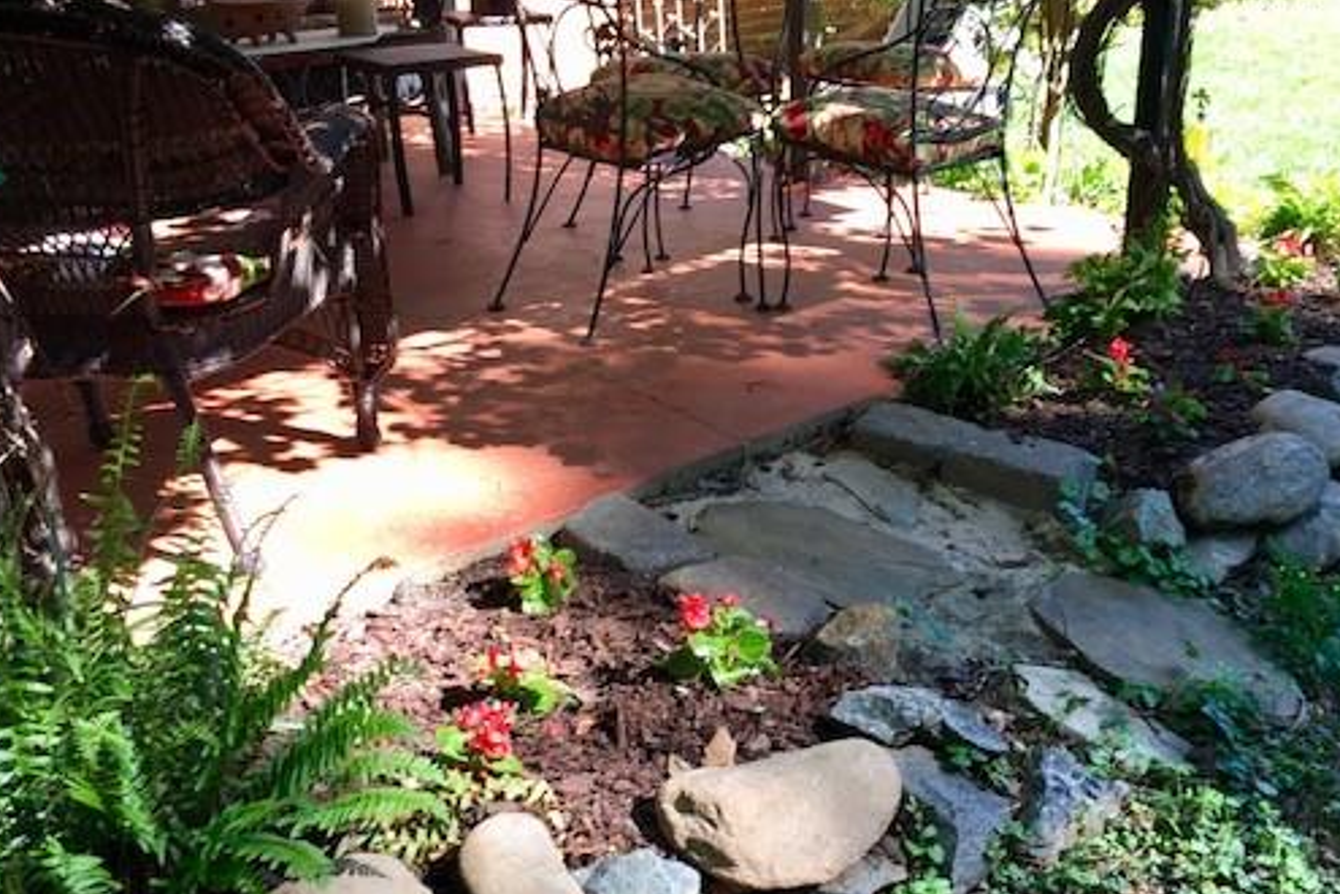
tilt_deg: -27.8
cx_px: 739
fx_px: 1452
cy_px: 596
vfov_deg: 33.9
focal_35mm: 39
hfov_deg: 49.5
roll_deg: +2.2
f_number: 2.2
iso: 25
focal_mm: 4.15
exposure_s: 1/120
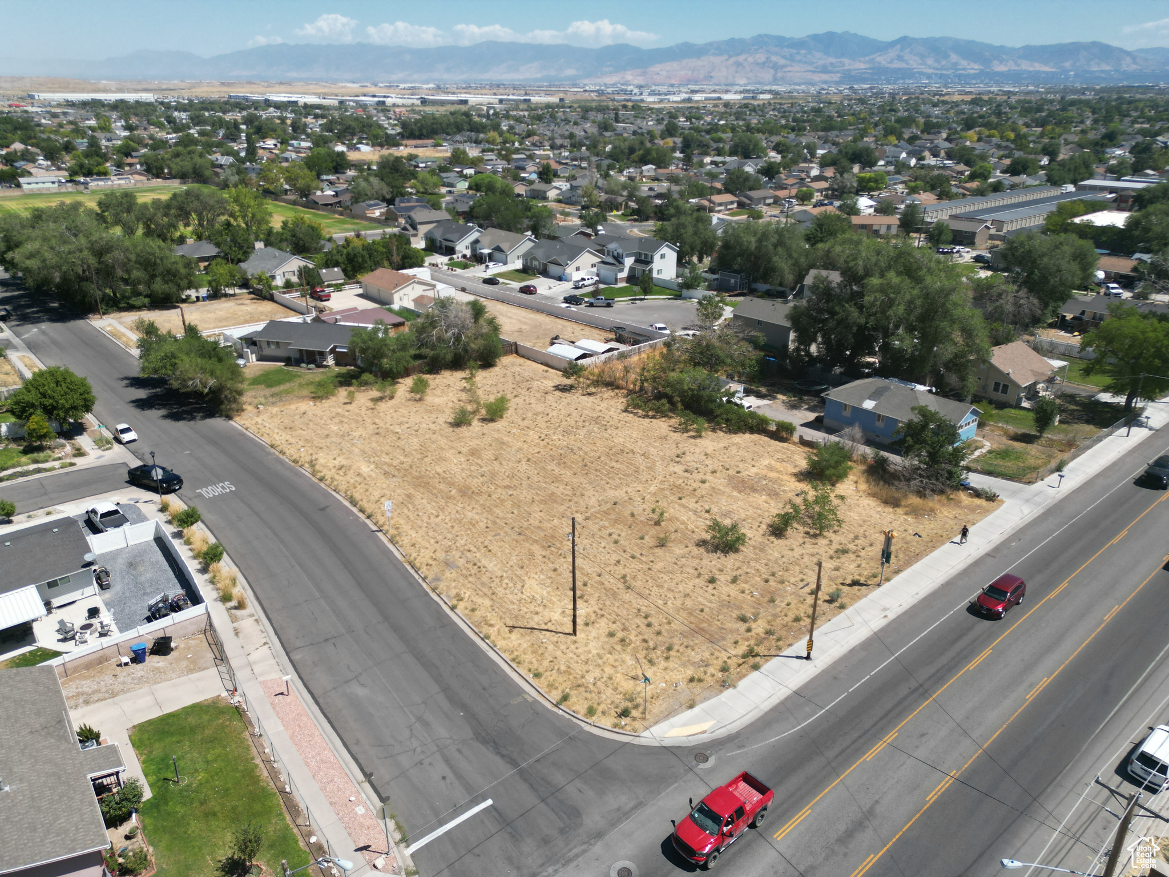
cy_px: 438
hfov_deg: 71.6
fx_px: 810
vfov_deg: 56.8
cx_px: 584
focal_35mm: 24
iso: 120
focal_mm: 6.72
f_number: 1.7
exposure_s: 1/3200
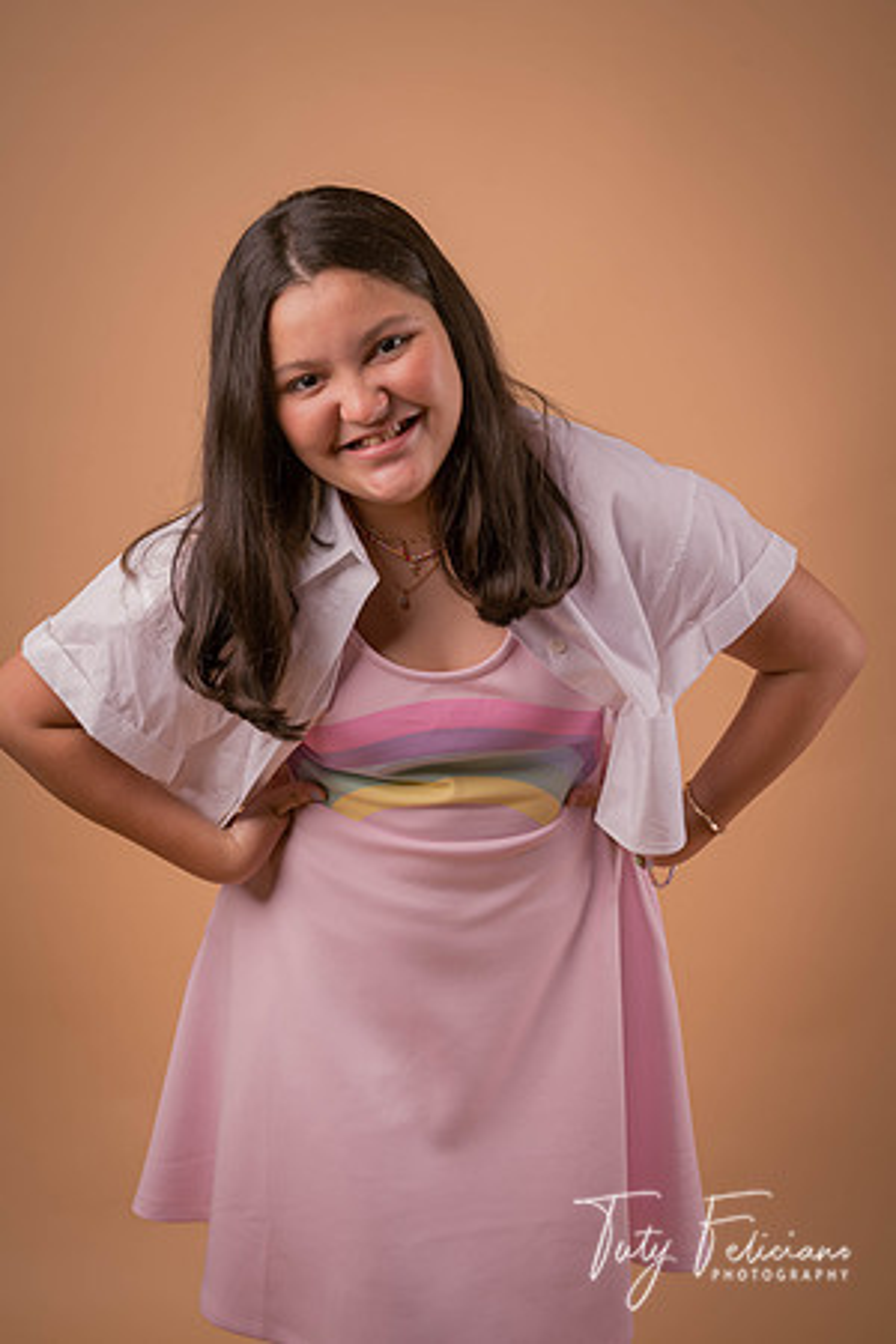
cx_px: 448
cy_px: 672
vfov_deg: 37.5
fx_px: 1979
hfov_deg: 25.5
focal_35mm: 53
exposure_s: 1/160
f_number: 6.3
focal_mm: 53
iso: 64
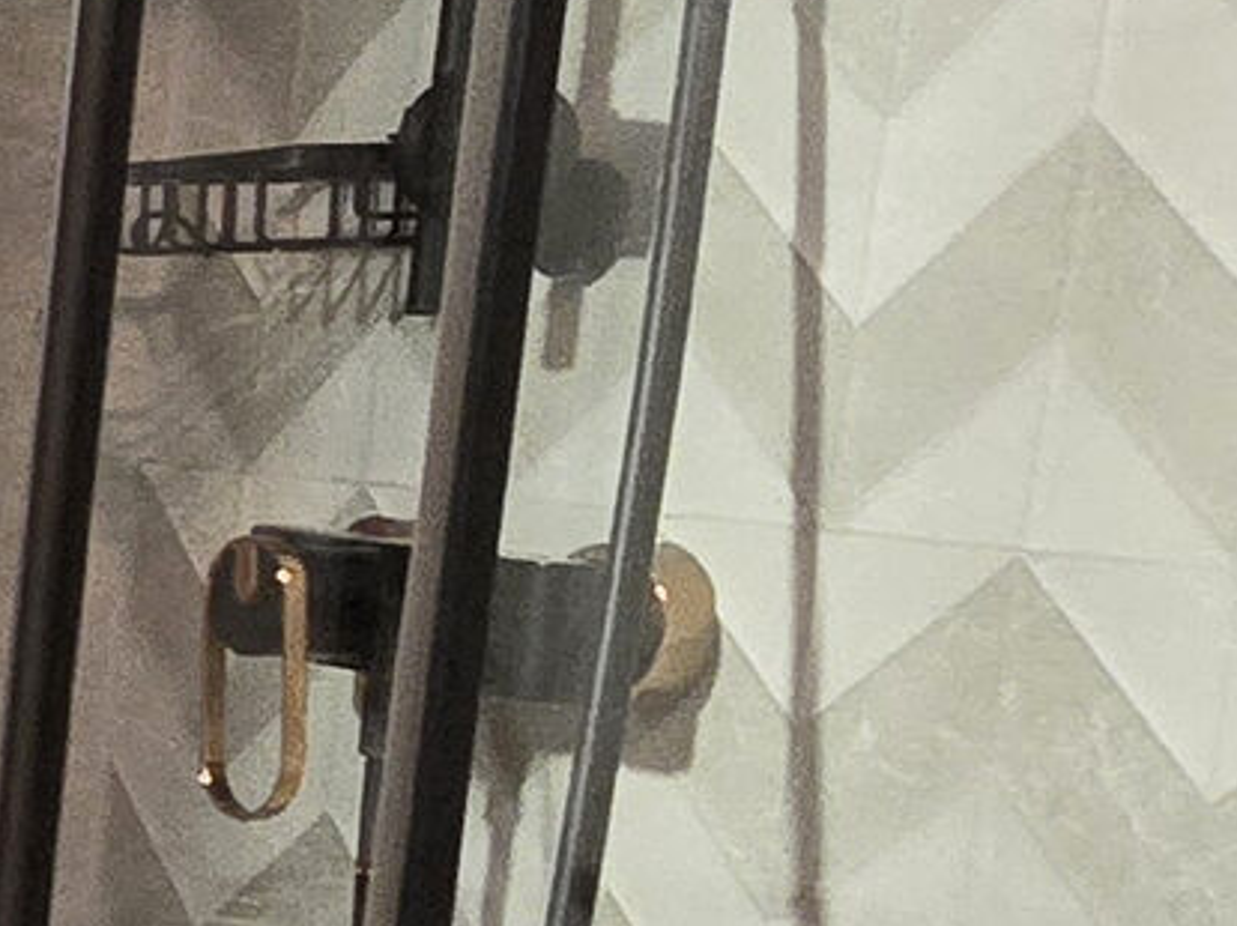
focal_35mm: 88
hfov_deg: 14.8
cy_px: 917
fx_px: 3143
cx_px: -1655
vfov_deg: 16.4
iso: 500
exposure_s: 1/50
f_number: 2.2
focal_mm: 2.2
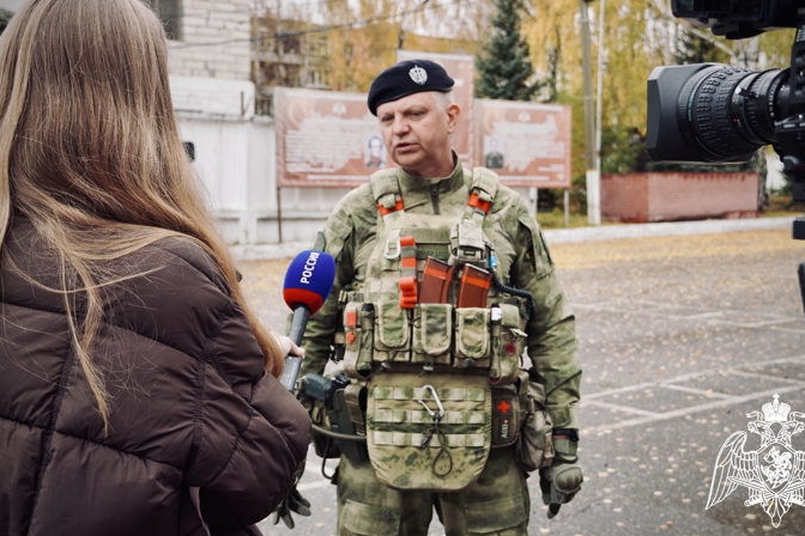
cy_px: 240
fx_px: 1086
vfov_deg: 27.7
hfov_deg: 40.7
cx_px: 410
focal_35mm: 49
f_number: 4.5
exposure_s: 1/160
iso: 200
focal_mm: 29
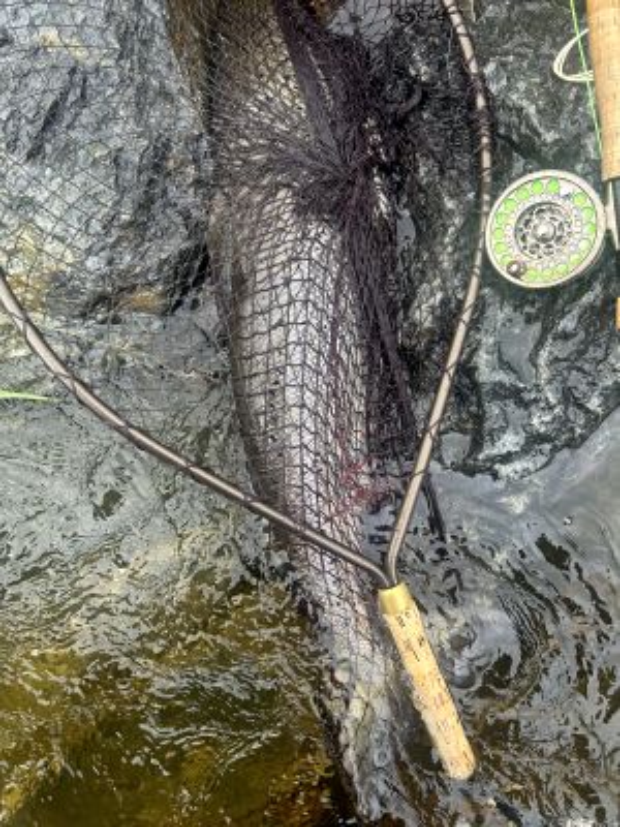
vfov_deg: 67.3
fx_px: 621
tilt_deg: -75.5
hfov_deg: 53.1
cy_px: 414
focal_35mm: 26
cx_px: 310
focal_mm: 5.7
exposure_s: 1/121
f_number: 1.5
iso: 40
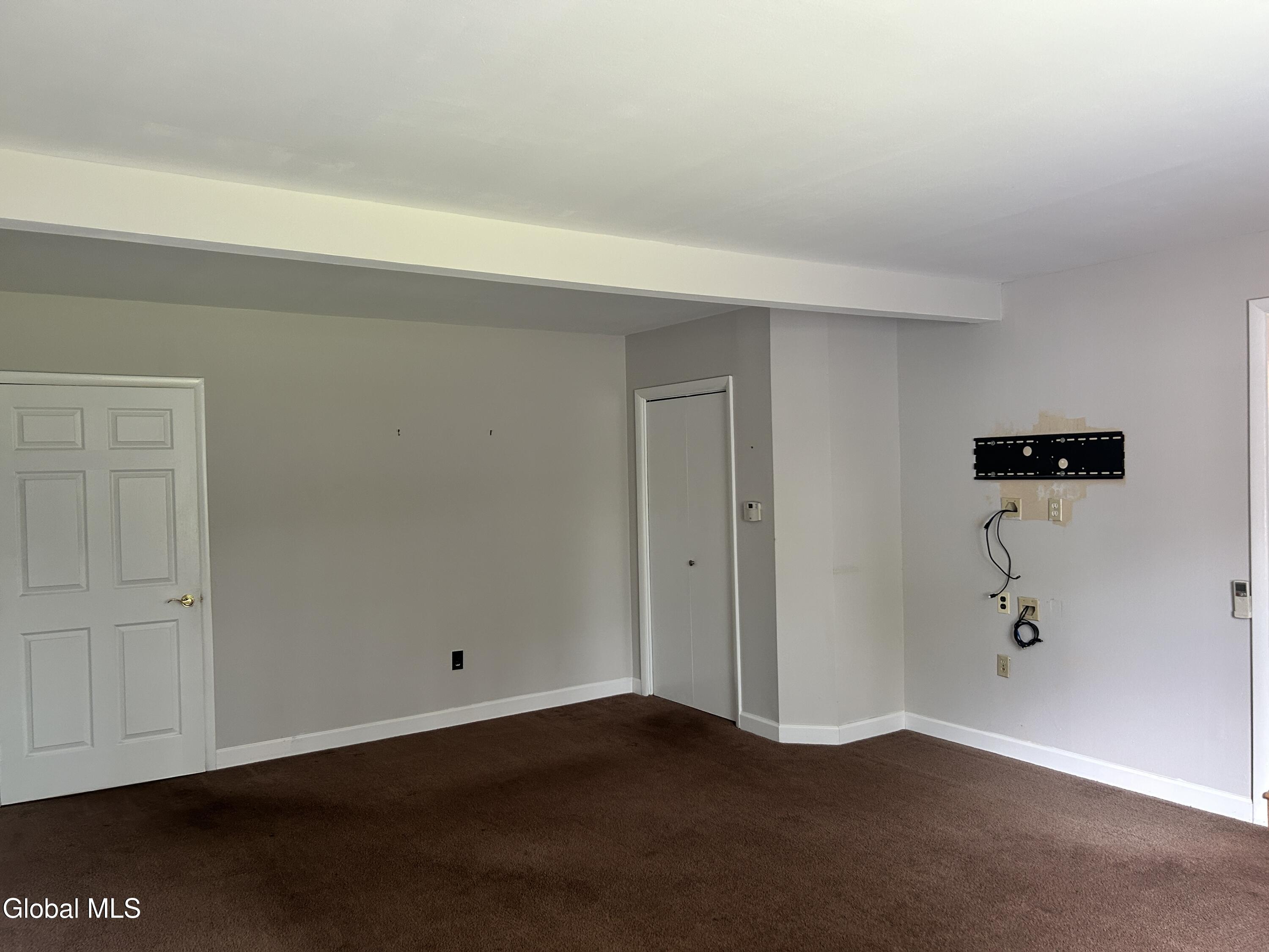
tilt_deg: -0.6
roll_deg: +2.0
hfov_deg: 67.3
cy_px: 476
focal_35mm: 26
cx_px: 634
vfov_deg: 53.1
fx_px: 953
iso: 160
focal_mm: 5.7
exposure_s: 1/60
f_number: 1.5
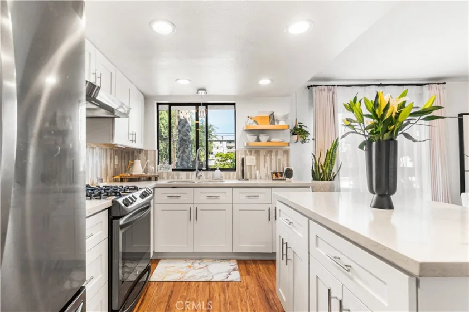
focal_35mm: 15
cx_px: 234
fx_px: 195
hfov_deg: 100.4
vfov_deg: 77.3
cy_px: 156
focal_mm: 10
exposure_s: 1/13
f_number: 7.1
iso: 320
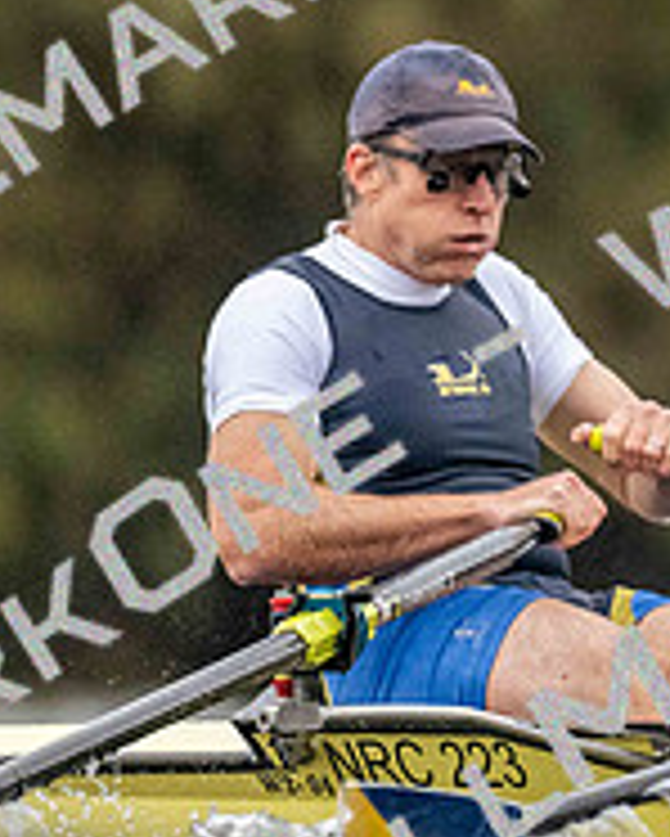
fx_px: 43440
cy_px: 322
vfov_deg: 1.1
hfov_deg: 0.9
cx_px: 1156
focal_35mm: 1754
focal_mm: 600
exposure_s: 1/2500
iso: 5000
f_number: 4
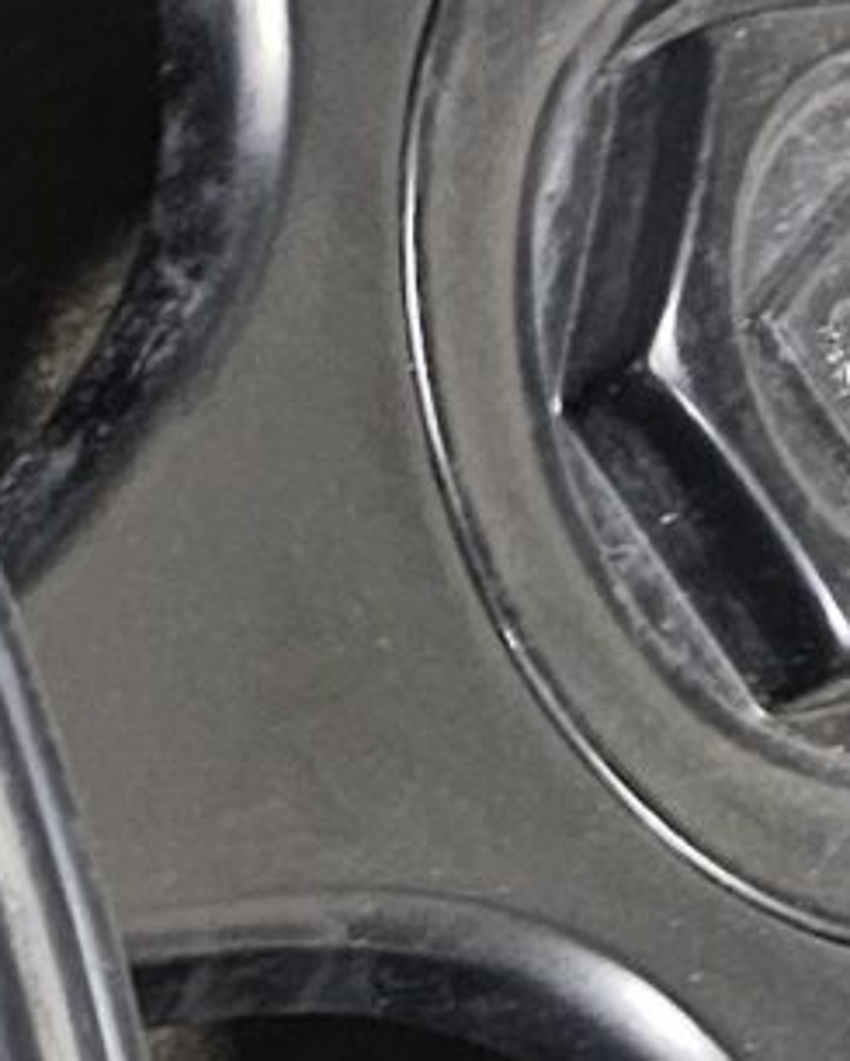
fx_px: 5909
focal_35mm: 188
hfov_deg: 8.0
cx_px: -572
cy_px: 3148
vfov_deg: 8.6
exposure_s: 1/24
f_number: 1.7
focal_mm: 6.3
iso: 640
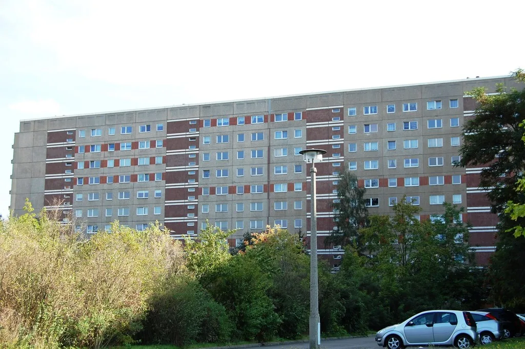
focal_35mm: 52
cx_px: 262
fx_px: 765
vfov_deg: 25.7
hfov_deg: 37.9
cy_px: 174
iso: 200
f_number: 7.1
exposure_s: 1/200
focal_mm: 35
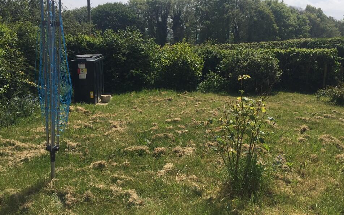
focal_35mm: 33
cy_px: 102
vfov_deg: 38.3
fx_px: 309
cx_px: 179
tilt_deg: -13.3
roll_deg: -1.8
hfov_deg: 58.1
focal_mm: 4.15
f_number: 2.2
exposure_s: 1/2639
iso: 32
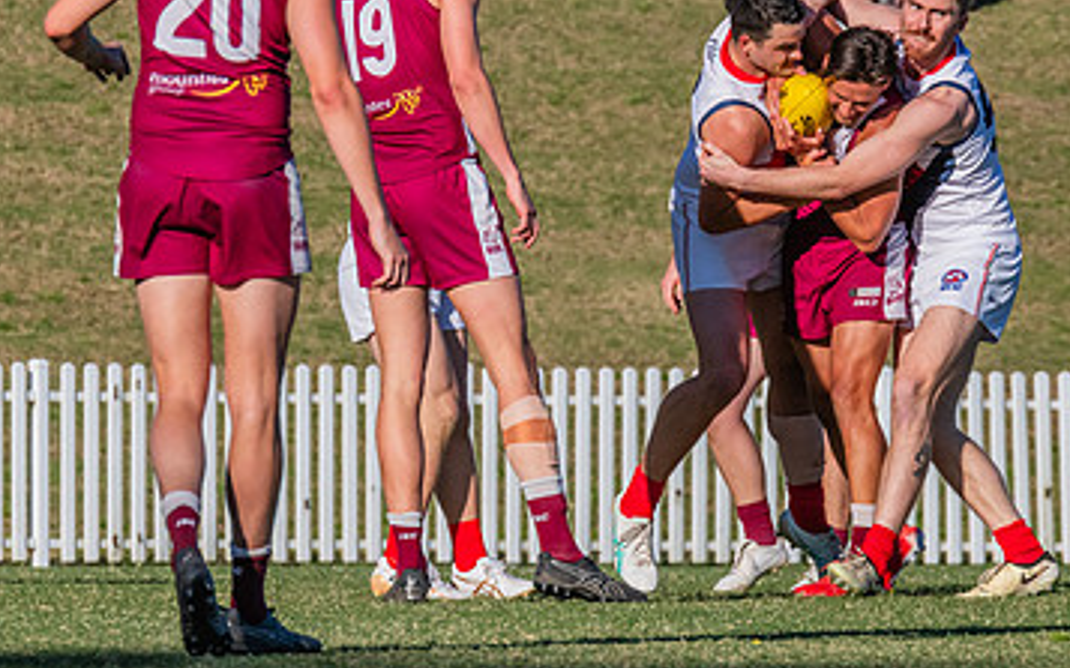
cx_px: 780
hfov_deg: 2.4
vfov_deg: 1.5
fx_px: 25337
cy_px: 147
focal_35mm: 869
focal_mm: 420
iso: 800
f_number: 14
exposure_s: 1/1250
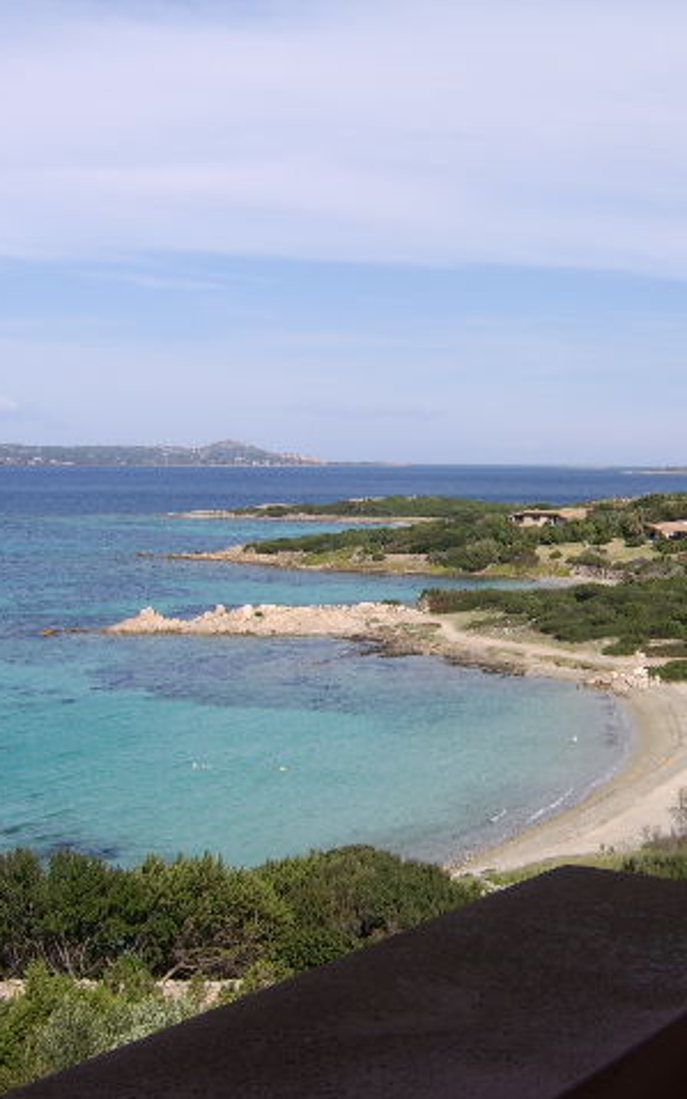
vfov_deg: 45.3
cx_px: 503
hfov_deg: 28.8
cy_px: 550
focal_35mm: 44
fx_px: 1317
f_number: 6.7
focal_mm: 8.13
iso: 71
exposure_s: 1/324
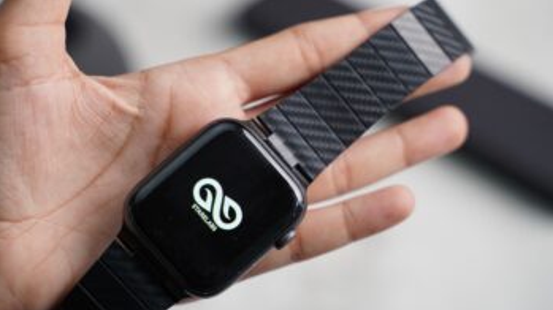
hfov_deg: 23.7
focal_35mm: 90
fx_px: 1319
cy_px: 132
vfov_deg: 13.4
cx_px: 238
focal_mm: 75
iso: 800
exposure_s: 1/80
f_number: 4
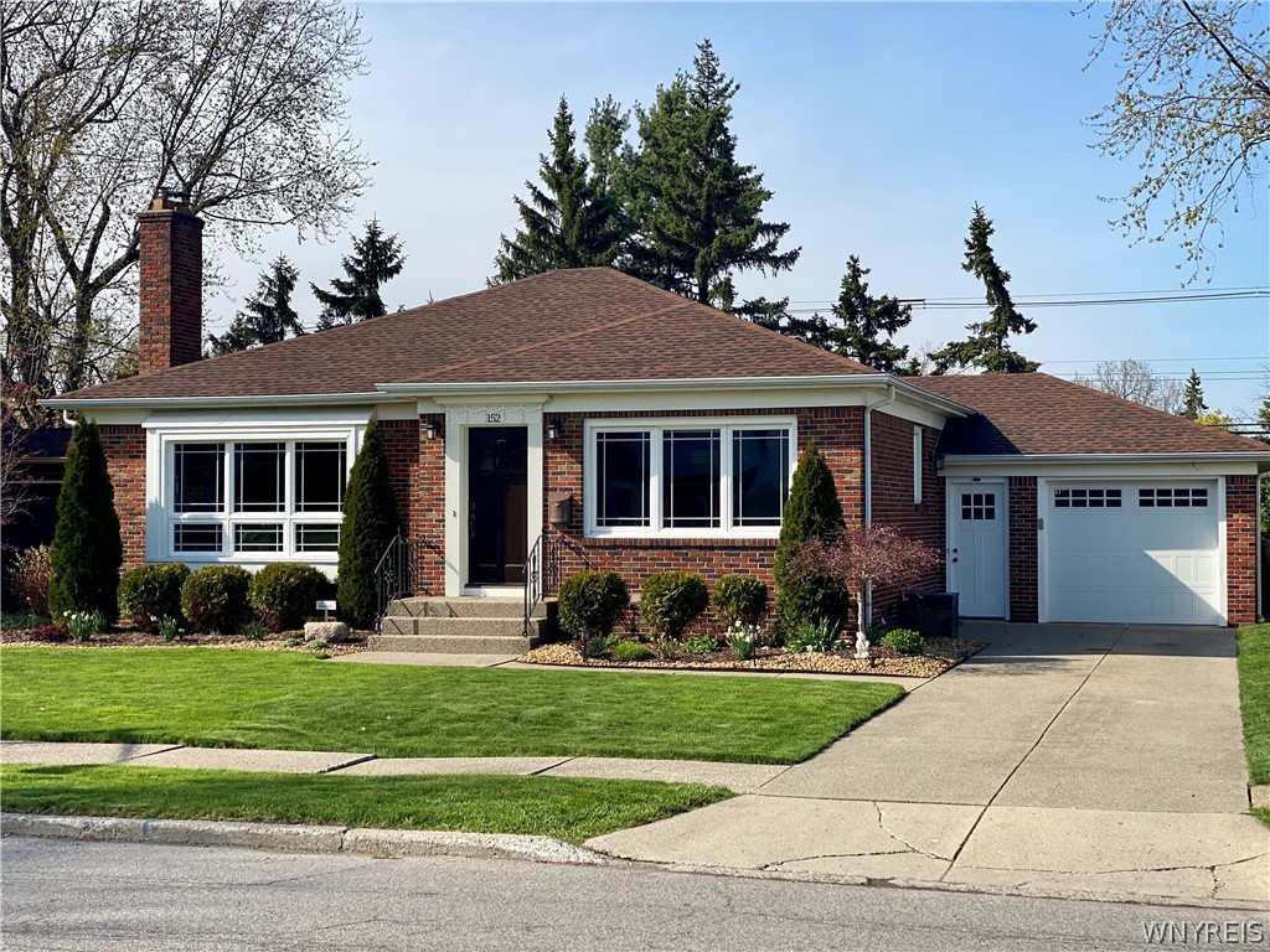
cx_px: 635
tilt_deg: +1.0
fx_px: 1908
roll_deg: -0.6
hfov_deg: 36.8
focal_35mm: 52
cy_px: 476
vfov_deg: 28.0
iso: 20
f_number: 2
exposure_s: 1/1410
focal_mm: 6
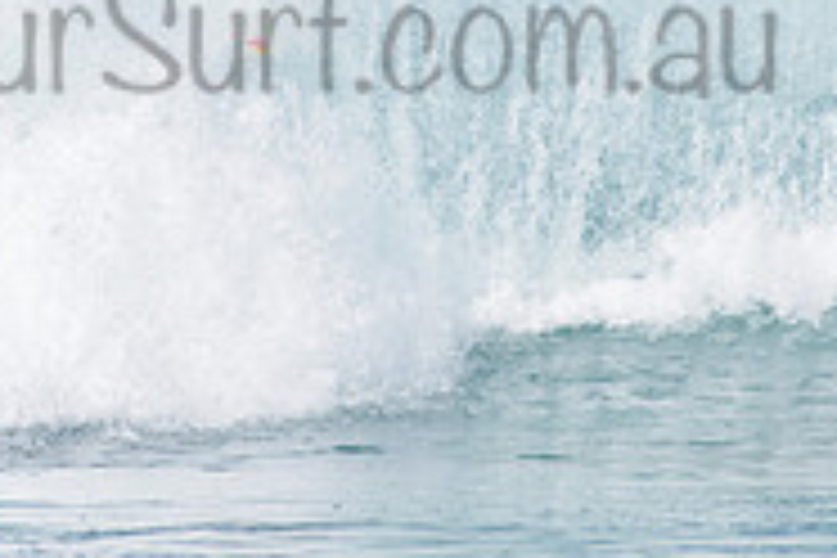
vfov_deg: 0.9
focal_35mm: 1563
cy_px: -11
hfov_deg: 1.3
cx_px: 302
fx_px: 36337
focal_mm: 500
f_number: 6.3
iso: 250
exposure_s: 1/2500
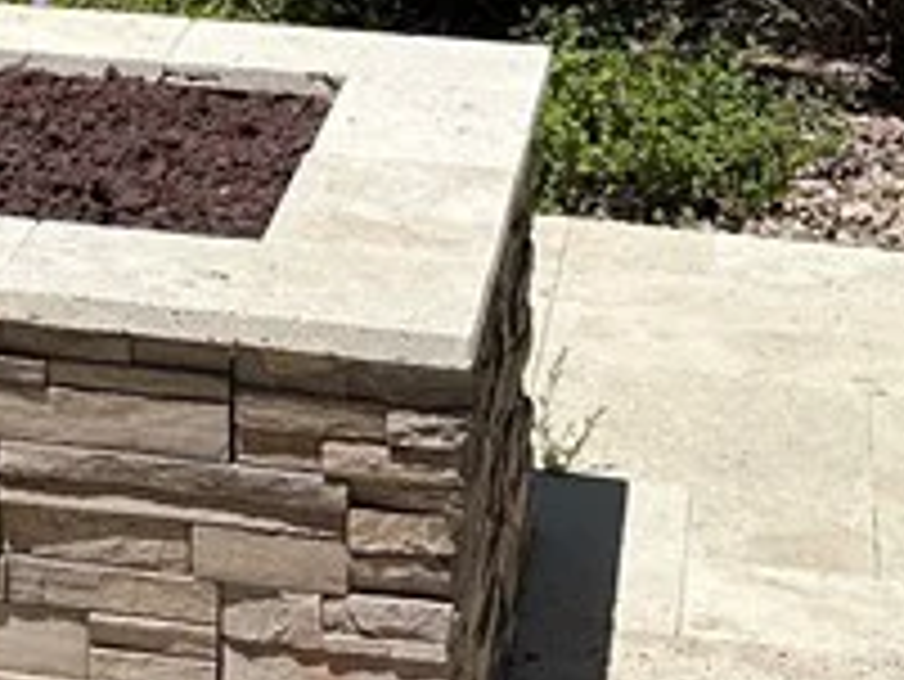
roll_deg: -1.3
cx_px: -139
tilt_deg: -2.9
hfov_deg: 15.6
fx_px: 3188
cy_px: -450
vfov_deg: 11.5
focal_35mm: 122
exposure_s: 1/6623
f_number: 1.78
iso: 80
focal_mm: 6.86
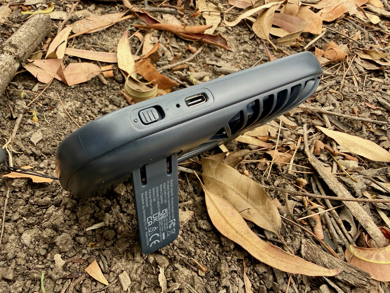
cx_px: 194
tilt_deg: -49.5
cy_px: 141
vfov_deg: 54.9
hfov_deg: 69.4
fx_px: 282
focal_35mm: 25
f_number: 2.2
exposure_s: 1/99
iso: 100
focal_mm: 2.22
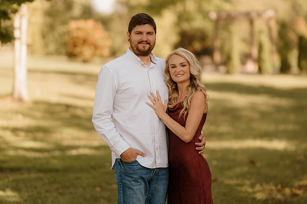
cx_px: 154
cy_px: 102
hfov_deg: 16.1
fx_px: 1082
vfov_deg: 10.8
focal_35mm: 127
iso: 200
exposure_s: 1/1600
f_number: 1.4
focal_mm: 85
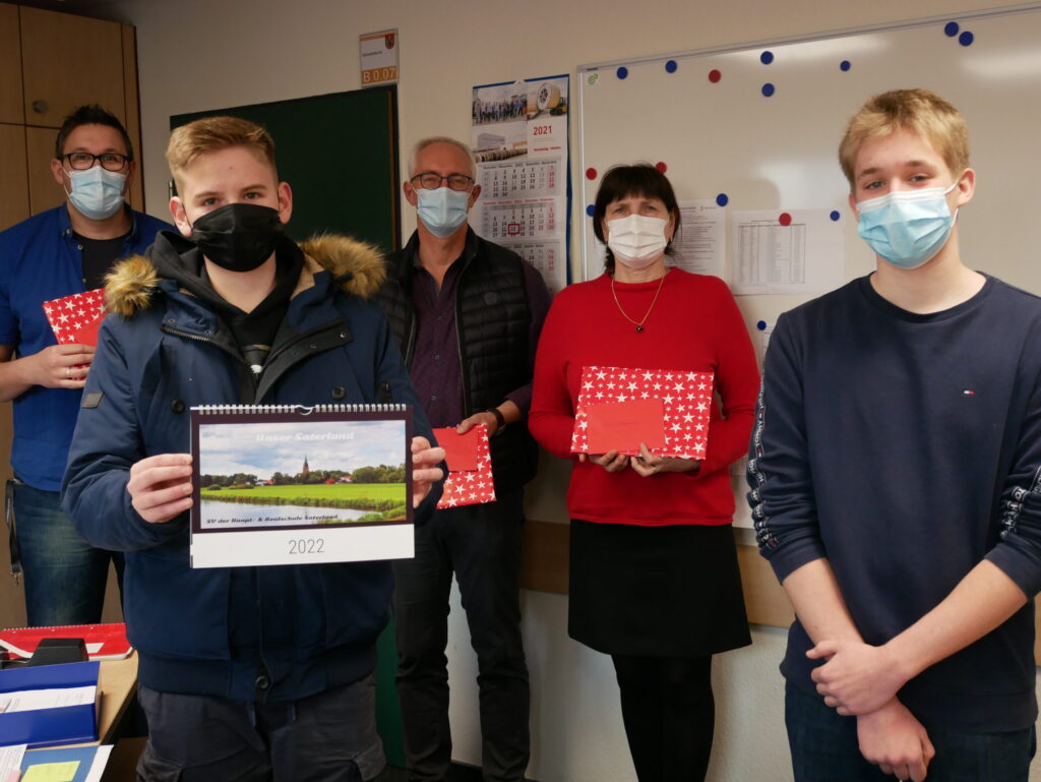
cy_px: 391
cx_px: 520
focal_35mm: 42
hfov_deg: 44.8
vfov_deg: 34.4
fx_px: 1264
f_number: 4.7
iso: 800
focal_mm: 21
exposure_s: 1/60
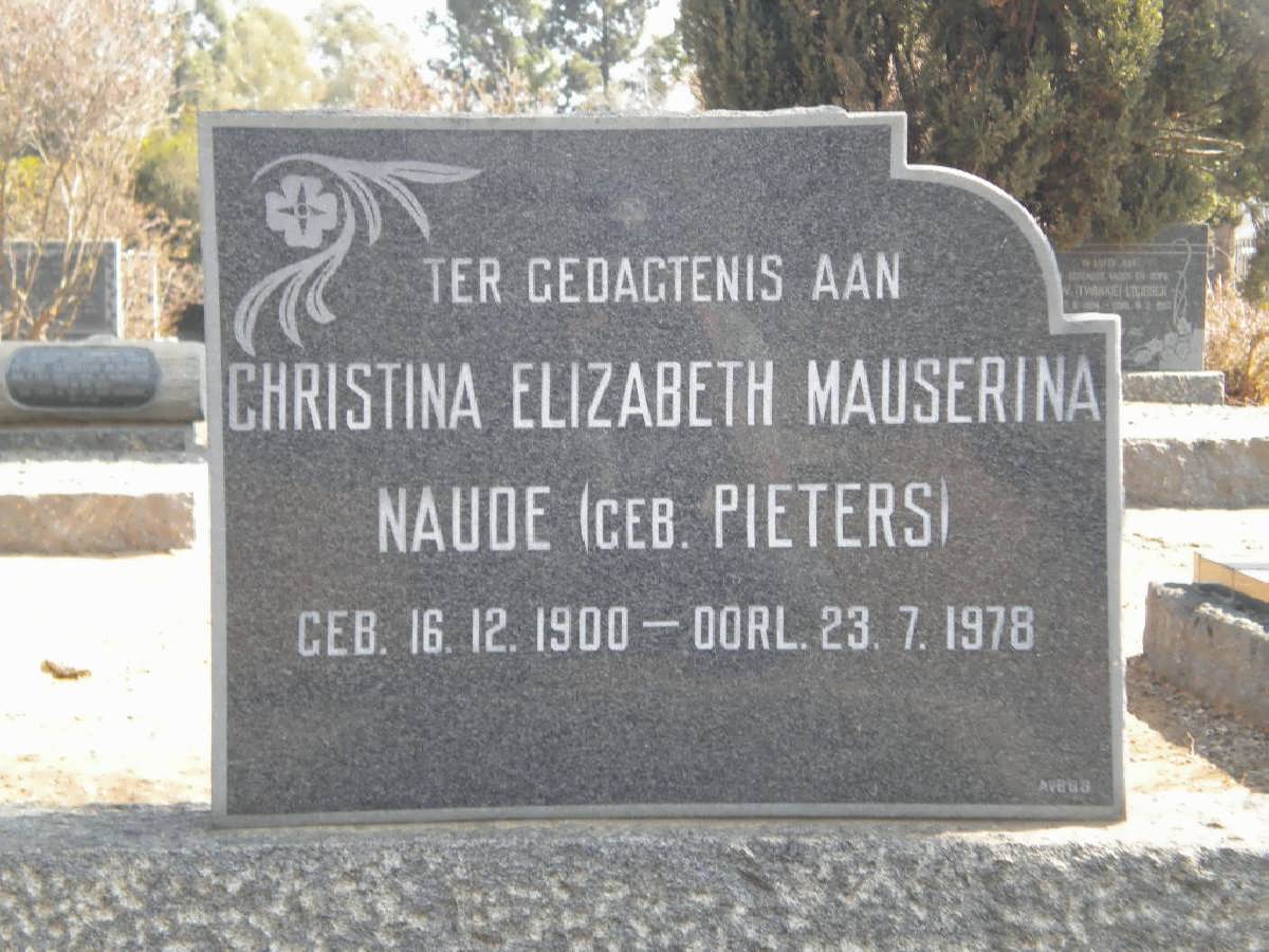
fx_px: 2896
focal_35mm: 79
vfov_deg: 18.7
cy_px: 476
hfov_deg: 24.7
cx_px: 634
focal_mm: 14.3
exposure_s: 1/71.4
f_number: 5.1
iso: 80
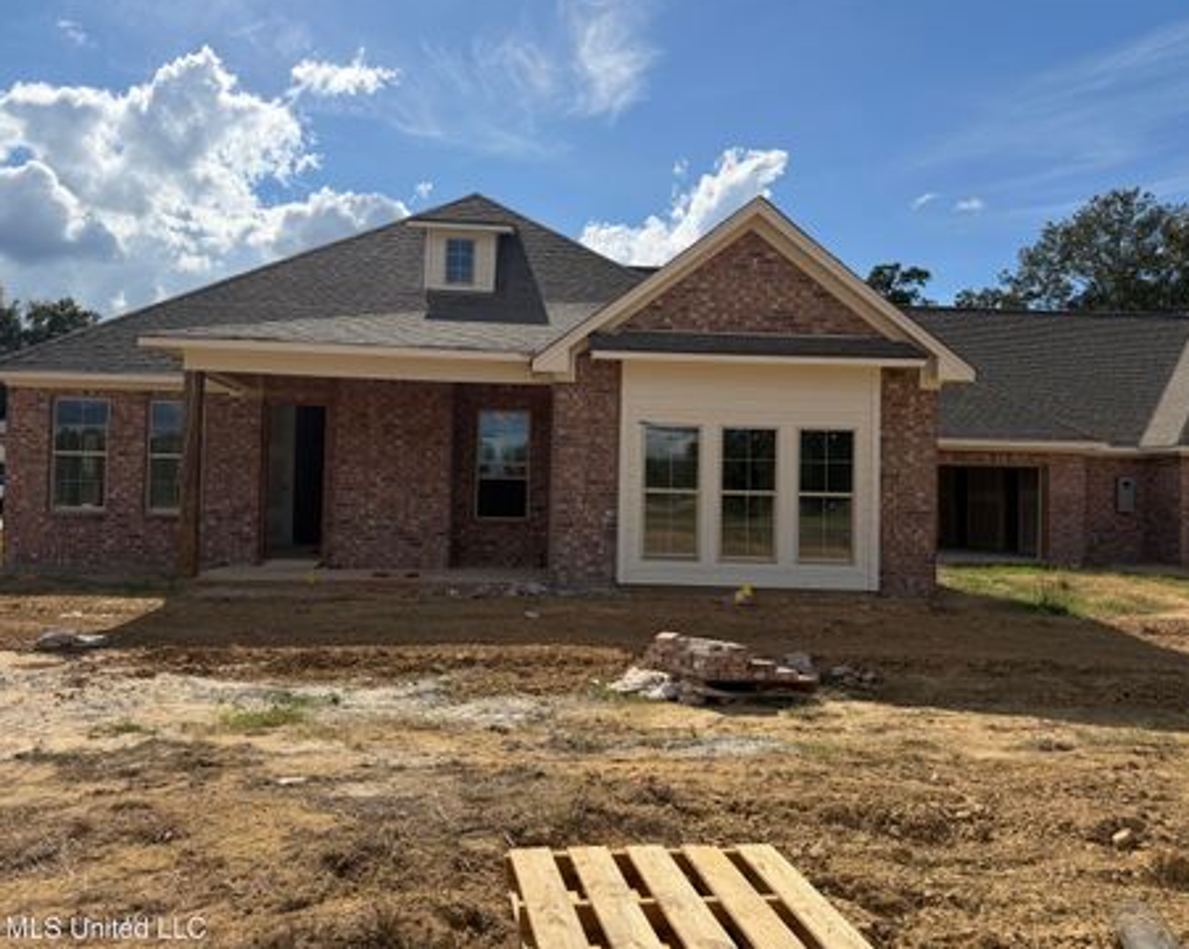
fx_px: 914
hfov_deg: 66.1
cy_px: 478
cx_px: 572
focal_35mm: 26
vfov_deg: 54.9
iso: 125
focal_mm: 6.76
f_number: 1.78
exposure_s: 1/10309
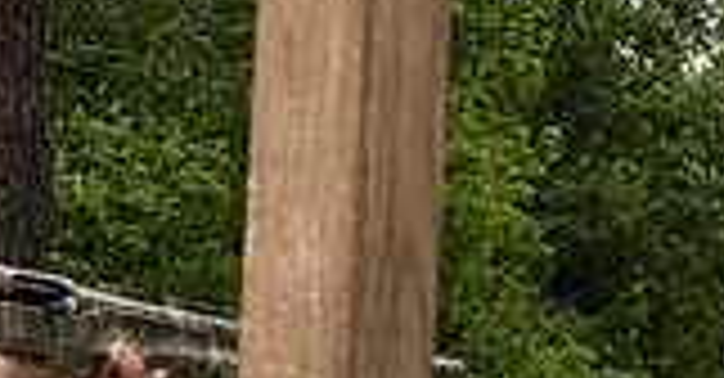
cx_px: 1082
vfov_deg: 5.7
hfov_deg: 10.5
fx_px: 3793
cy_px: 350
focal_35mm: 201
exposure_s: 1/250
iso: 160
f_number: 9
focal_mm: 38
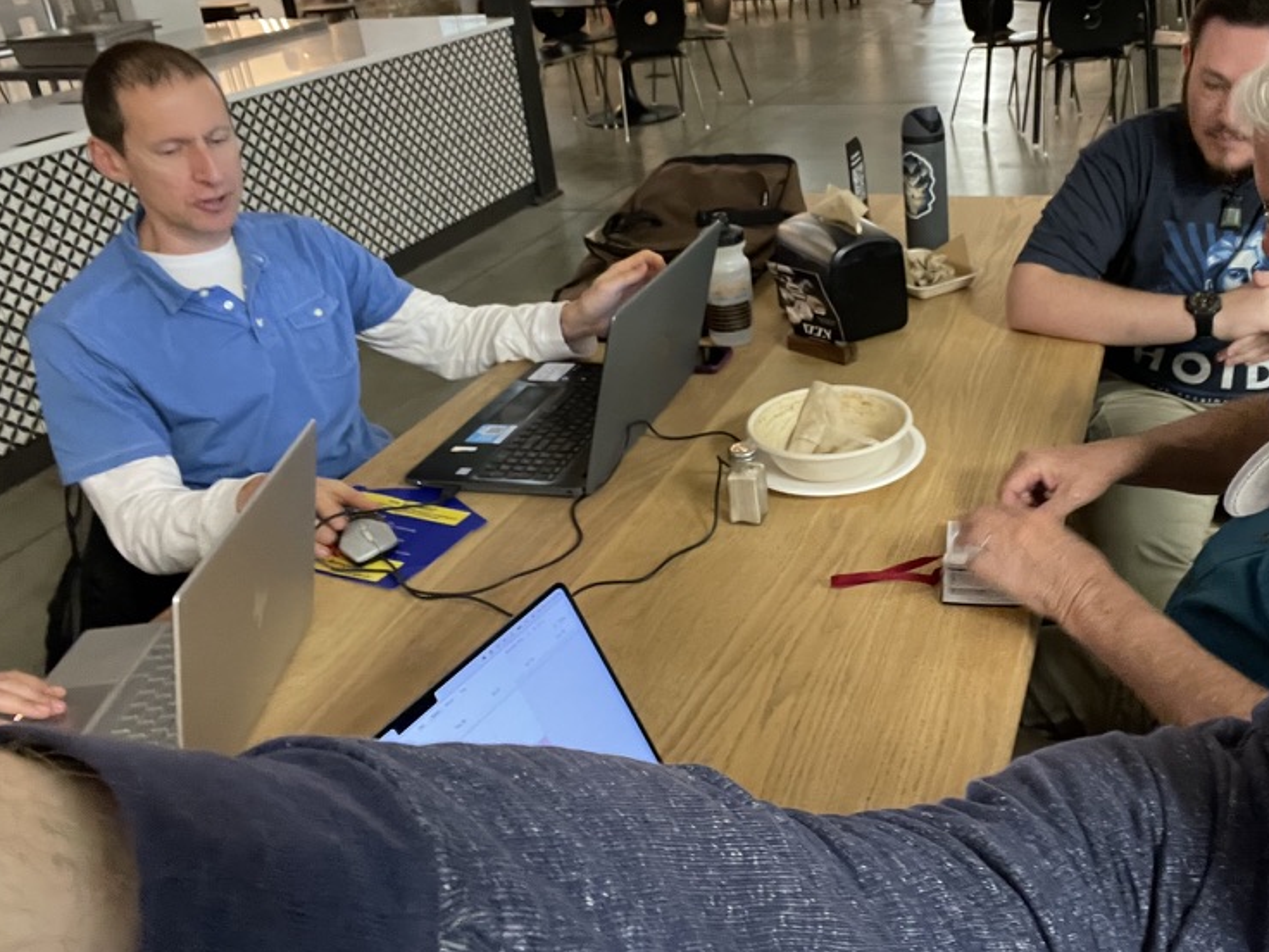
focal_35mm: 32
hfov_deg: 56.0
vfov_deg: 43.8
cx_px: 812
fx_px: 1173
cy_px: 352
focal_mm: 2.71
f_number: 2.2
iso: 640
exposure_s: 1/24
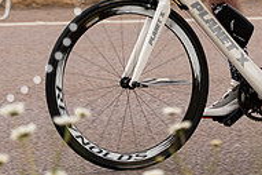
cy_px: -89
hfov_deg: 7.6
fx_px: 1978
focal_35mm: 272
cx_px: 221
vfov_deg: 5.0
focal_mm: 70
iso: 200
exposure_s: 1/1000
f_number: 3.5
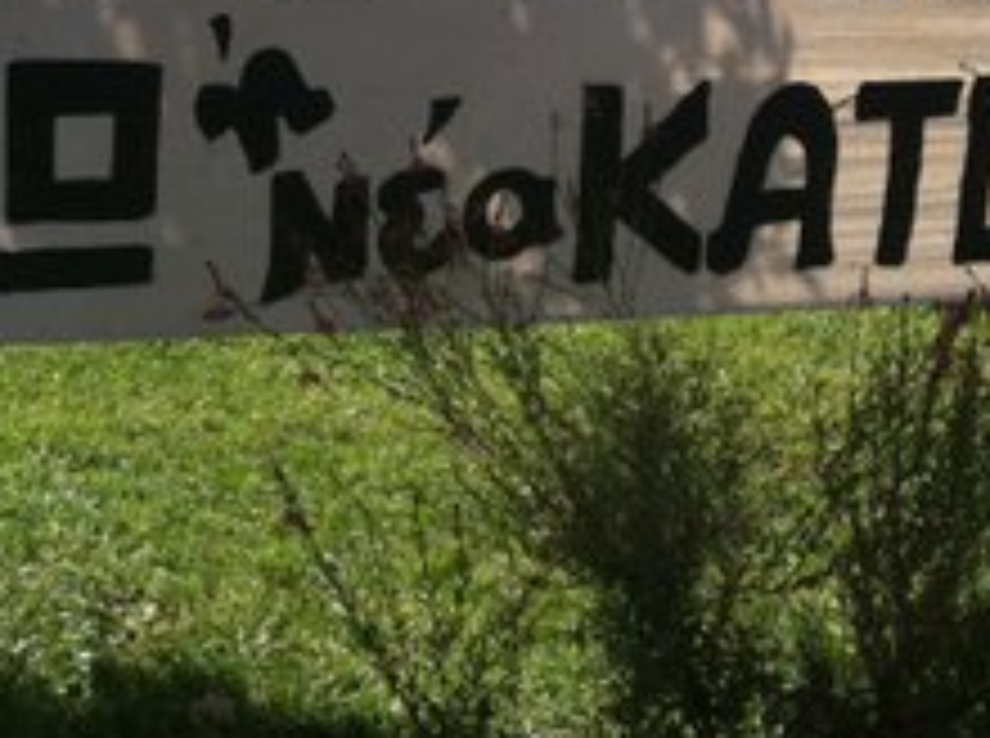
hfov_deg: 24.9
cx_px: 297
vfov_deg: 18.6
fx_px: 2226
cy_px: 112
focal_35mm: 78
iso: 80
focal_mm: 3.85
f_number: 2.8
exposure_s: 1/882
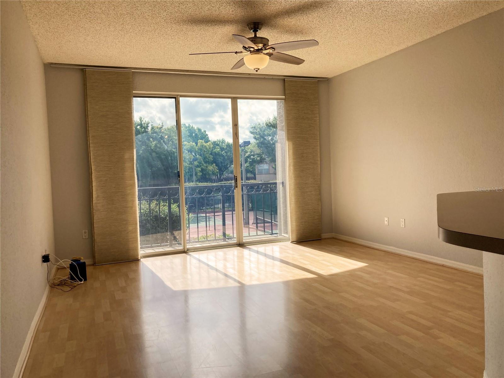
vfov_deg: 49.7
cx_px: 252
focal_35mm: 28
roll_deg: +1.8
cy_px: 189
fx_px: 408
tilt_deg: -2.1
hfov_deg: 63.4
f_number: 1.8
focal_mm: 3.99
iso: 20
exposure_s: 1/522
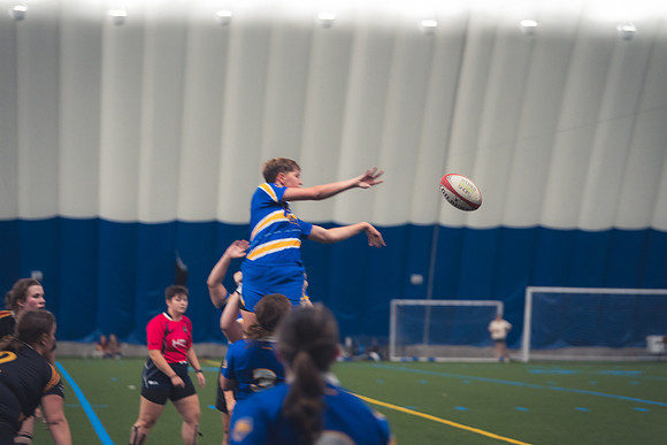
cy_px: 222
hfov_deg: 17.6
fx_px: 2150
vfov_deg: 11.8
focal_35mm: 116
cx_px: 334
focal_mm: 116
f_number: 2.8
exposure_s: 1/320
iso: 2200
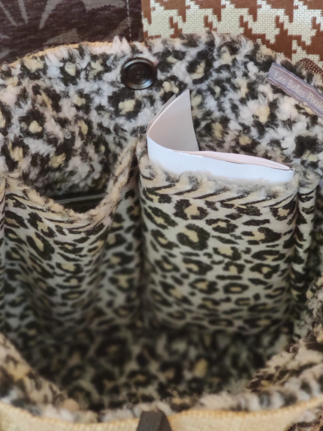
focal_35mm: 86
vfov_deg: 22.8
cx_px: 156
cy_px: 206
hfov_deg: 17.2
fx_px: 1070
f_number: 2.44
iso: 2500
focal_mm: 6.95
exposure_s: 1/33
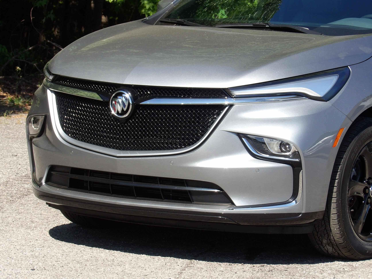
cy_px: 140
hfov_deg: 10.0
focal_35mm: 198
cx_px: 186
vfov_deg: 7.5
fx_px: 2128
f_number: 4.5
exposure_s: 1/353
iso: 100
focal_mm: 35.6
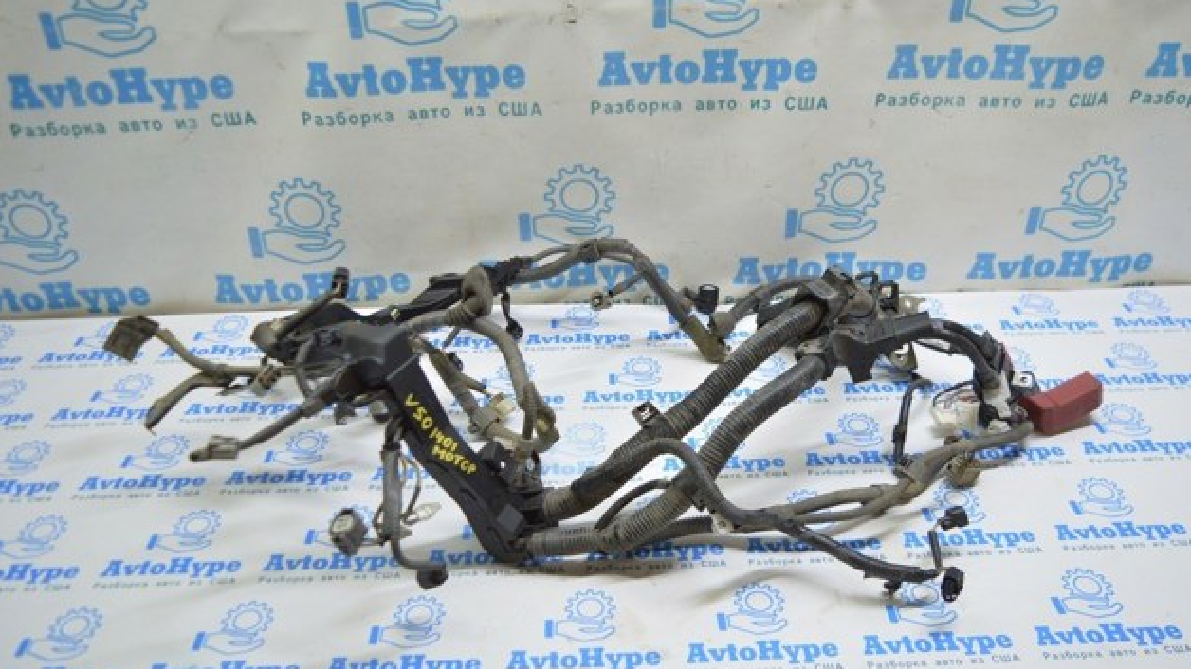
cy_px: 336
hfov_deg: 61.0
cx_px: 605
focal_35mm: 32
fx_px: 1010
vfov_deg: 36.7
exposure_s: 1/50
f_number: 3.8
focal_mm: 20
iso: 400
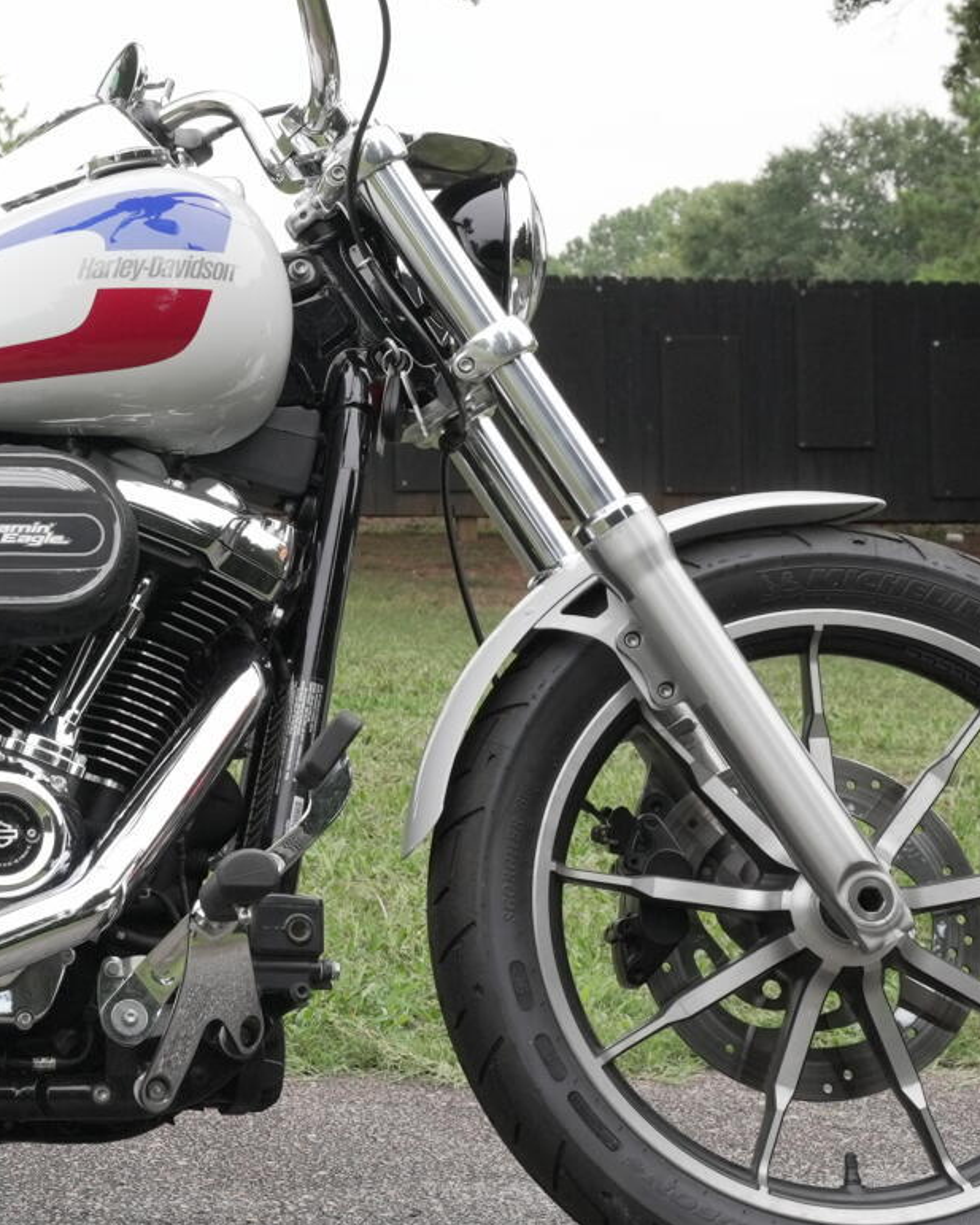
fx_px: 3479
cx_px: -222
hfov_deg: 15.4
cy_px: 524
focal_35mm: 96
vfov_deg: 20.0
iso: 1250
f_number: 11
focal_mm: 39.4
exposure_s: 1/320
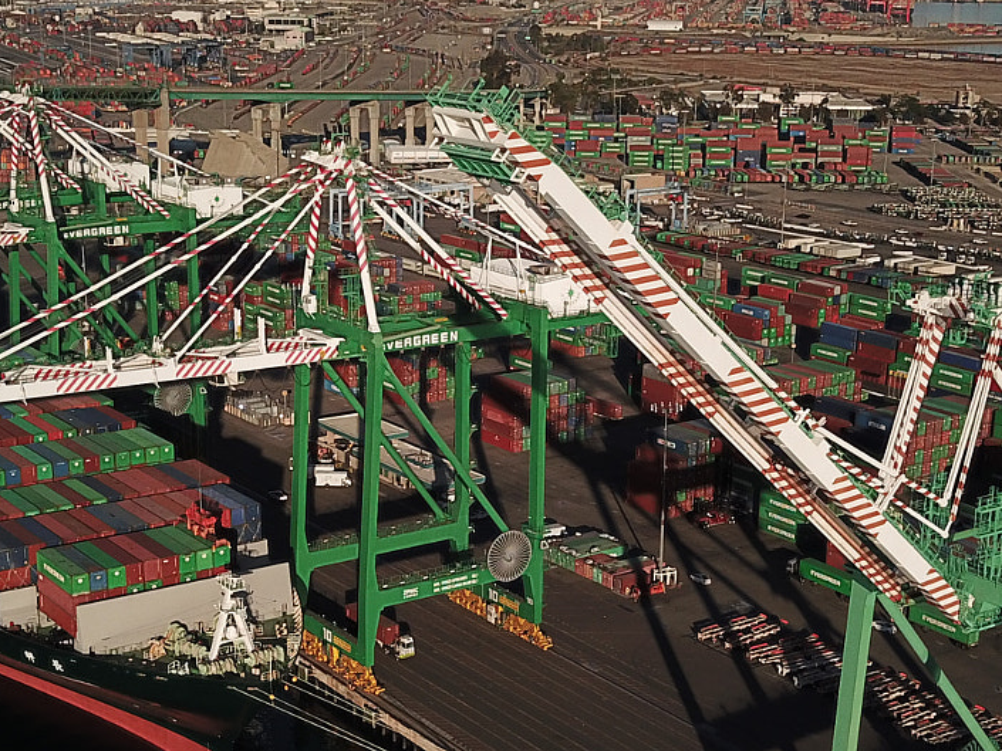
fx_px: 1708
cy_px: 490
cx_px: 479
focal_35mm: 59
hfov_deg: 32.7
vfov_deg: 24.7
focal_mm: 4.73
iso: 100
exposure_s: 1/3788
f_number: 2.2
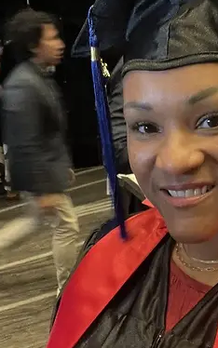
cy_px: 181
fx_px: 484
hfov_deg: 24.9
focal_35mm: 51
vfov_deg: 39.6
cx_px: 176
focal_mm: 2.71
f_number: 2.2
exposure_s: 1/30
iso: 640
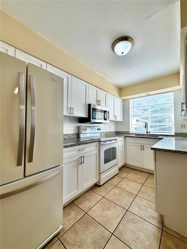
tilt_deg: +3.6
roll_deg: -0.1
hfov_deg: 85.7
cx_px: 94
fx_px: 101
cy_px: 124
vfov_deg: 102.1
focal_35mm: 14
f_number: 2.2
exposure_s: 1/172
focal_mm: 2.22
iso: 64
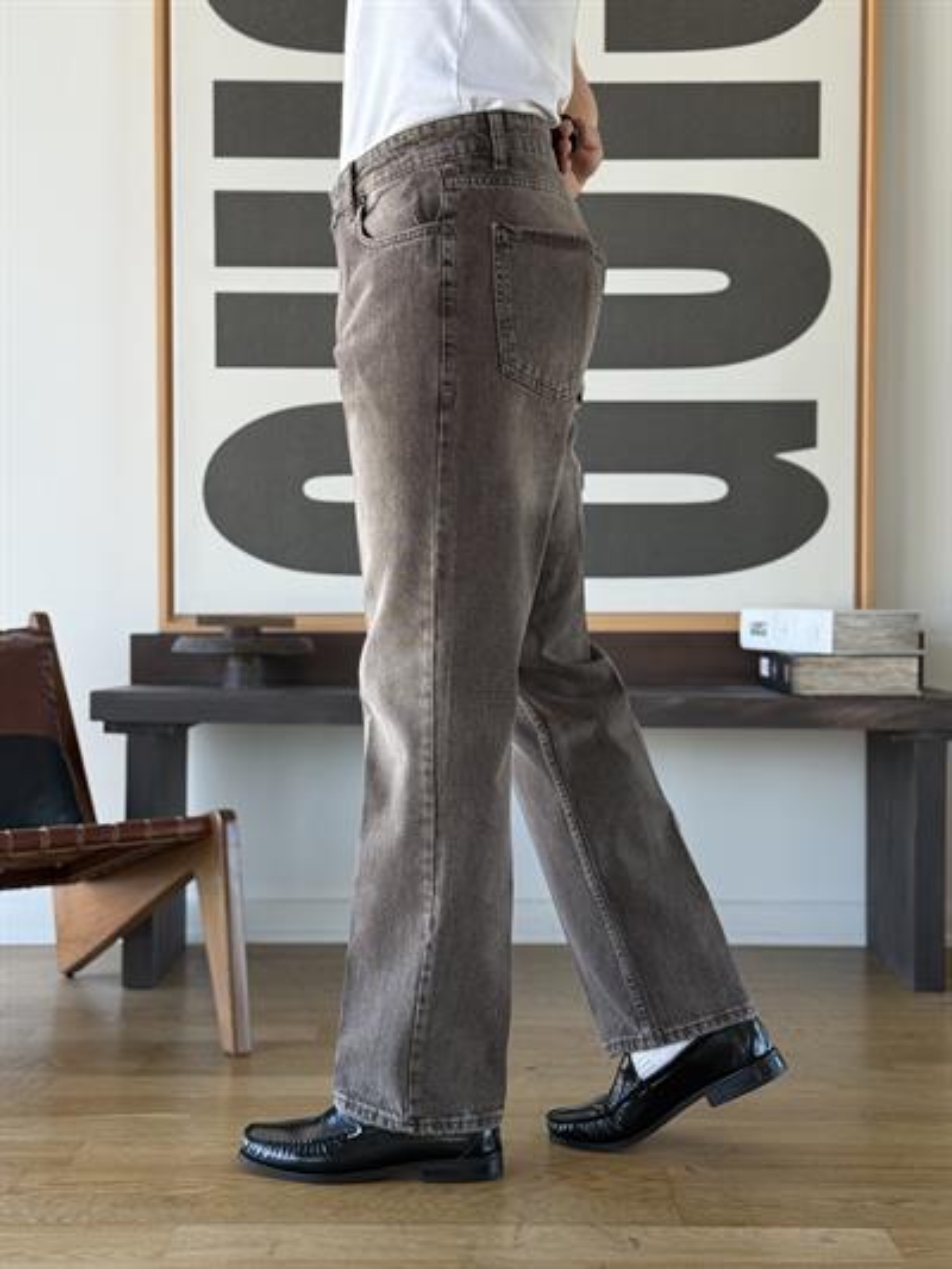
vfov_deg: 39.6
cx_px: 476
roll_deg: -0.3
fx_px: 1759
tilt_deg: -1.2
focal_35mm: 48
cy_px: 634
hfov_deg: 30.3
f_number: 1.78
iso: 100
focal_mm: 6.76
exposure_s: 1/215
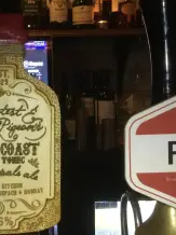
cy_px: 102
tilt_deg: -2.1
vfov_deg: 33.8
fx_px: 387
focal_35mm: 57
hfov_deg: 25.1
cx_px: 31
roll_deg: +1.3
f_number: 2.4
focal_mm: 3.3
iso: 250
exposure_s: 1/17
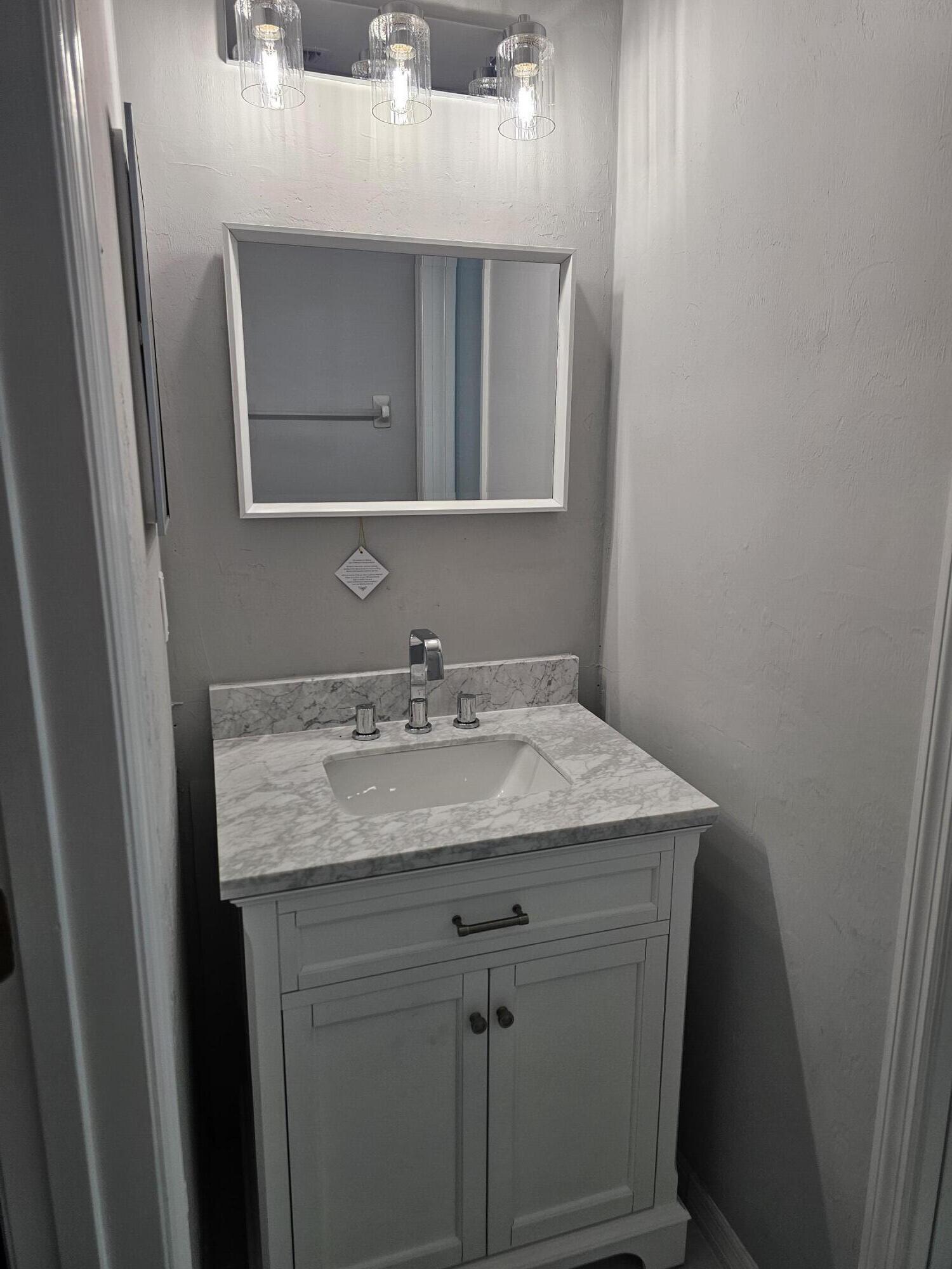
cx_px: 476
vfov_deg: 73.9
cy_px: 634
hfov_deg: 58.9
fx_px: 843
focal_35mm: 23
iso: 125
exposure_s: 1/180
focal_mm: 6.3
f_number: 1.7
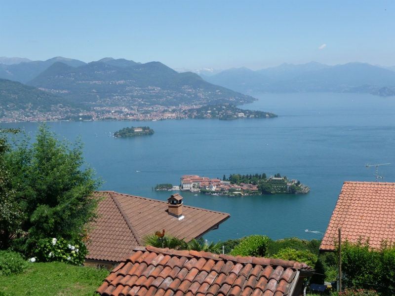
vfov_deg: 29.1
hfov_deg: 38.2
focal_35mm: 50
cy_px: 148
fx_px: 571
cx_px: 198
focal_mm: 8.5
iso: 100
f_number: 4.2
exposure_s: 1/800
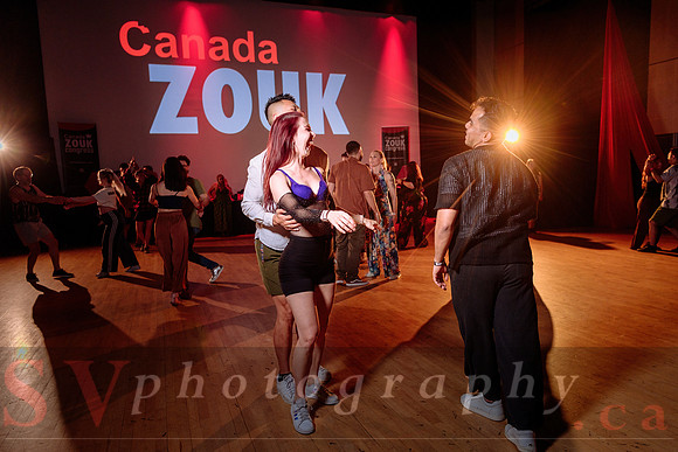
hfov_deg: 70.5
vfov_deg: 50.5
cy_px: 238
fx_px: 479
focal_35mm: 25
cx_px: 351
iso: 800
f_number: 2.8
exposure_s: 1/60
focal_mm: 24
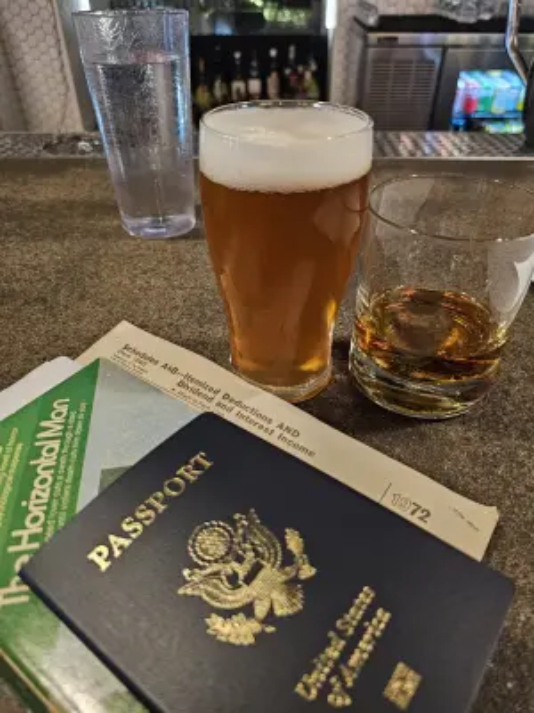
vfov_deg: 73.9
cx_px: 267
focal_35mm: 23
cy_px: 356
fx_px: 473
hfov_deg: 58.9
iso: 640
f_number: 1.7
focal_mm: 6.3
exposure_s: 1/24
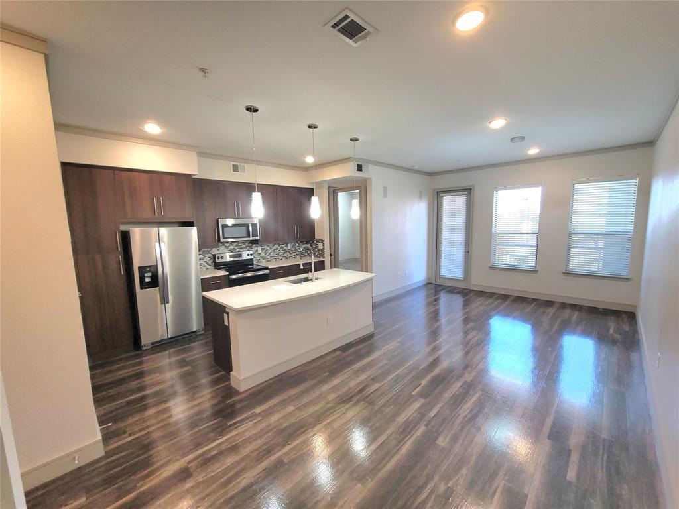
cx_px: 340
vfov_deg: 89.9
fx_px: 255
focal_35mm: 13
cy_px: 254
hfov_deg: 106.2
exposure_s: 1/60.2
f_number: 2.2
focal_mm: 2.2
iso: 160
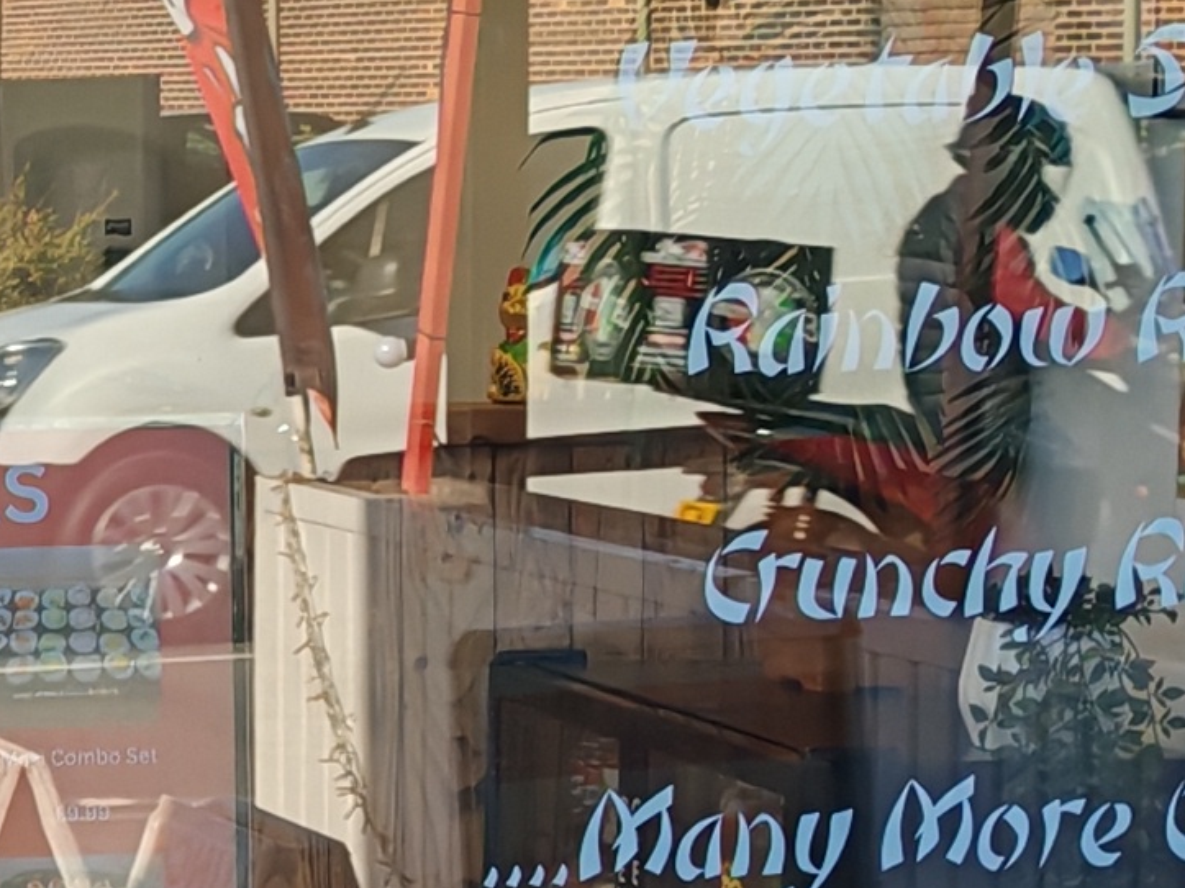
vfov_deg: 9.7
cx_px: -990
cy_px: 544
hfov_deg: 11.8
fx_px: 5237
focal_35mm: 153
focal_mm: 5.52
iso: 50
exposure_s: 1/320
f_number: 1.95
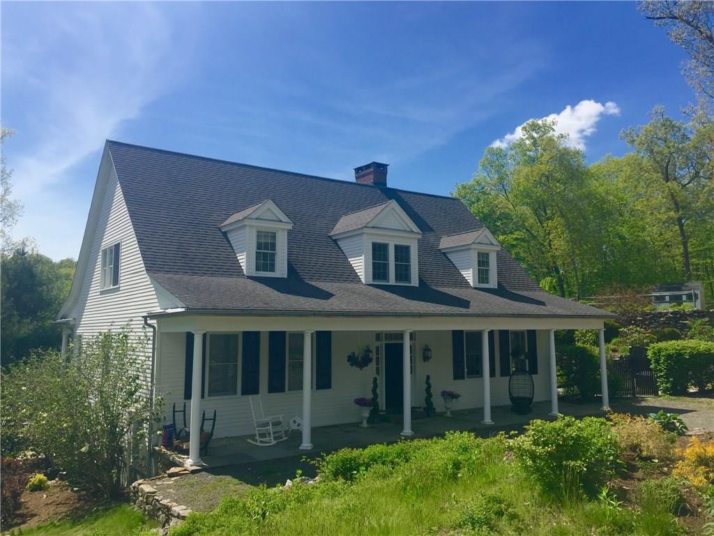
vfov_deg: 48.2
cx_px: 357
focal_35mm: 29
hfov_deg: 61.7
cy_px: 268
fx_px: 598
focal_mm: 4.15
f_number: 2.2
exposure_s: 1/2083
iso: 32
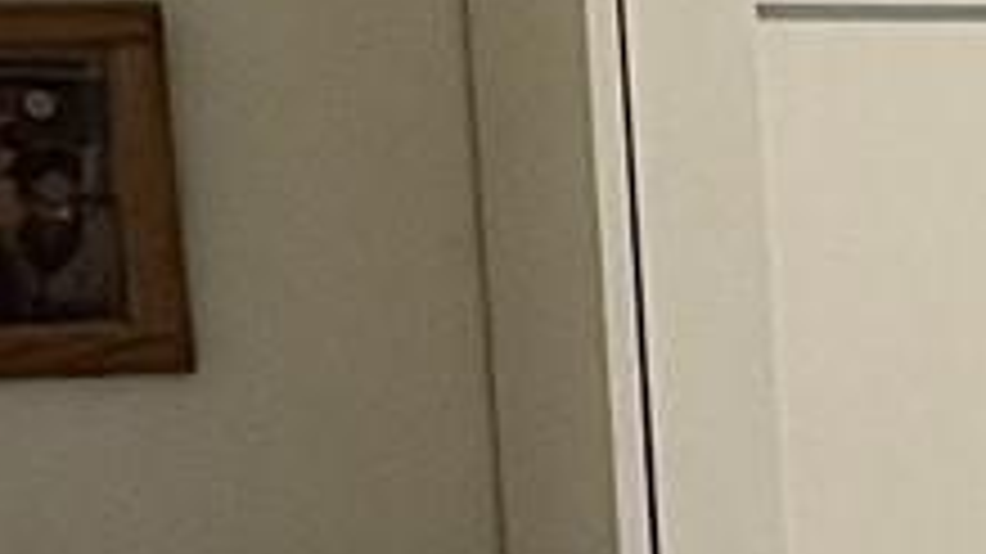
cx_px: 2877
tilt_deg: -11.1
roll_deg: -1.0
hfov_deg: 8.7
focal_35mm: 207
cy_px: 986
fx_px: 5410
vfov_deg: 5.8
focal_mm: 5.1
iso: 400
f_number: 1.6
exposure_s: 1/40
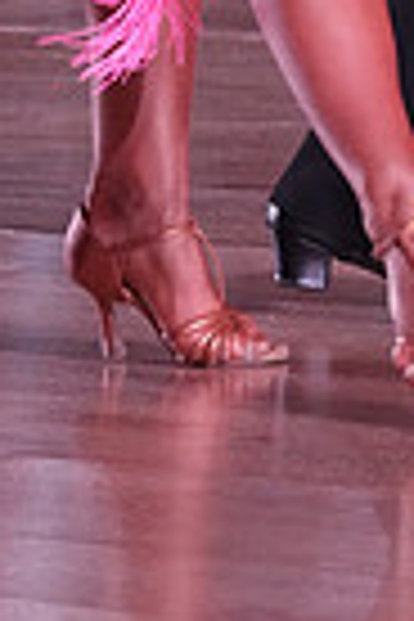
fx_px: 6796
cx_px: 524
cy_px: -504
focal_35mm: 394
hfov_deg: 3.5
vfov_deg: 5.2
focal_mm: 94
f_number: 7.1
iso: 5000
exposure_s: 1/250
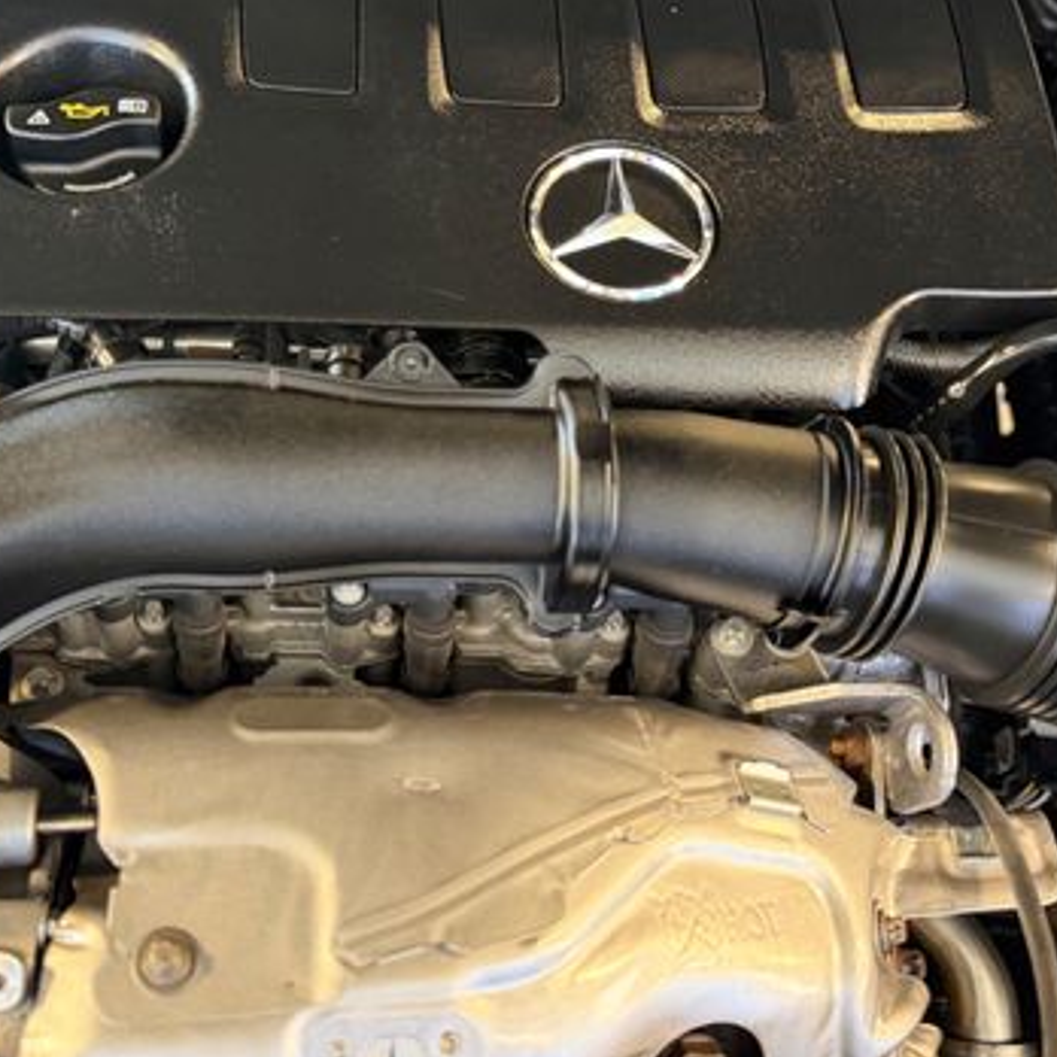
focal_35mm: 39
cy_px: 456
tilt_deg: -53.7
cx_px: 343
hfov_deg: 42.2
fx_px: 1347
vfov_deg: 42.7
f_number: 1.78
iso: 800
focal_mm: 6.76
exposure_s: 1/60
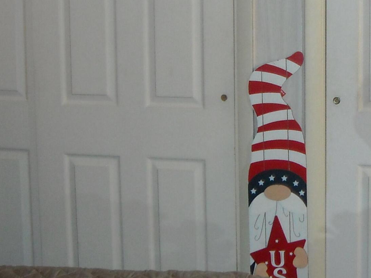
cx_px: 336
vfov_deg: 16.0
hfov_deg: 20.8
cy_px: 83
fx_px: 986
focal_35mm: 92
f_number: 2.8
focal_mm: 5.7
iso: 200
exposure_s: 1/60
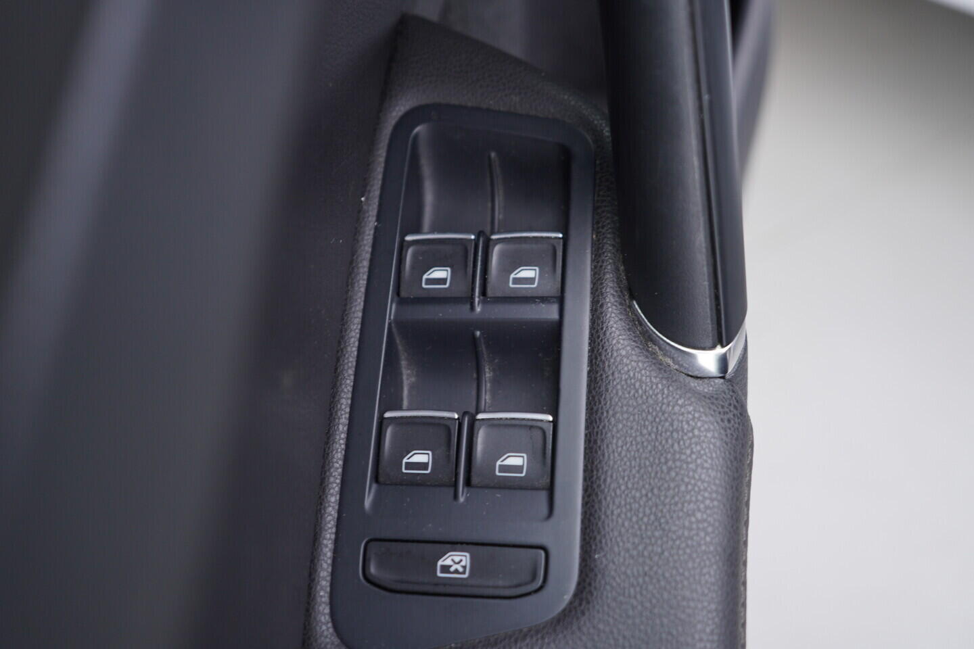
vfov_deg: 36.9
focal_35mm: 36
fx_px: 974
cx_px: 487
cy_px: 324
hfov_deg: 53.1
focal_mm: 24
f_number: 2.8
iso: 160
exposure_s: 1/40
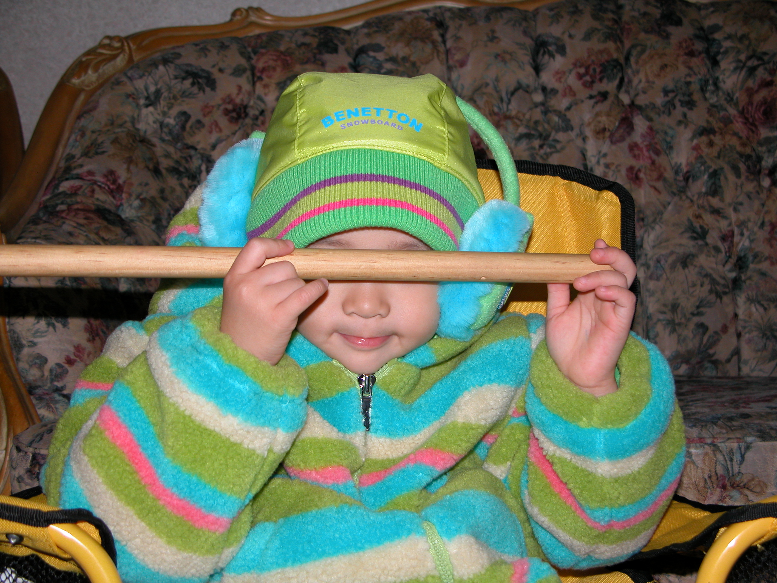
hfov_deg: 36.2
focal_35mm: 53
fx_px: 1190
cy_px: 292
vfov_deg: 27.5
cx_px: 388
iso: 100
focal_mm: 13.7
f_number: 3.1
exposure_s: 1/60
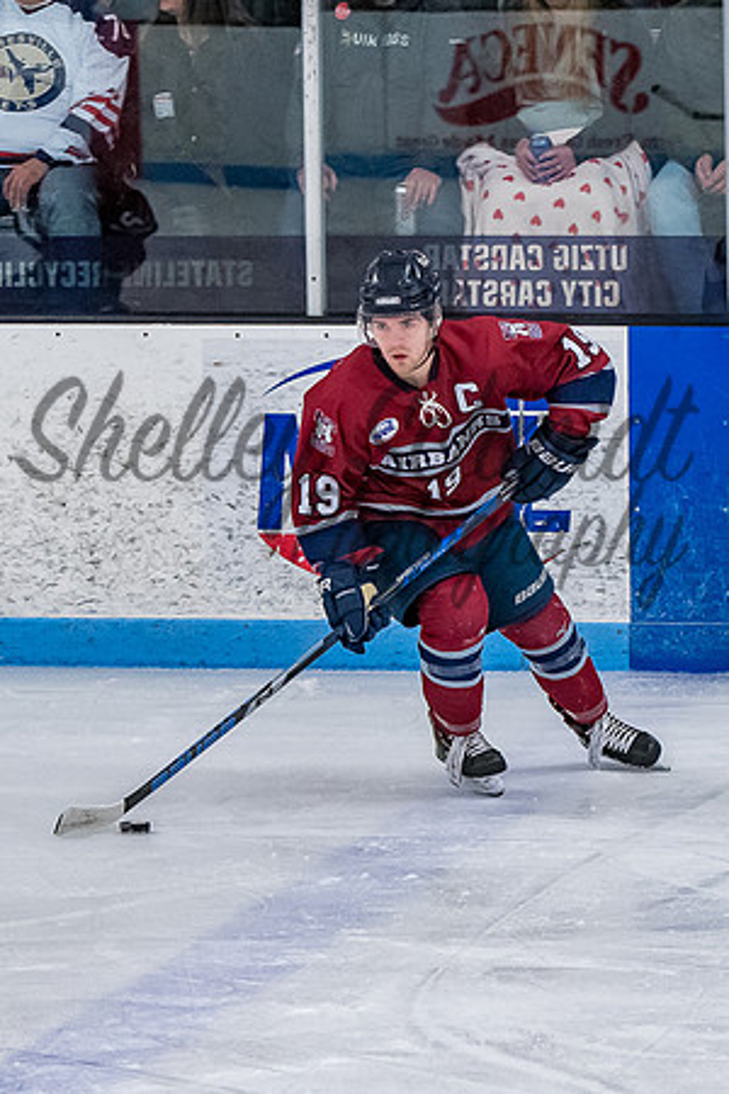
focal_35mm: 307
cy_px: 624
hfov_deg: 4.5
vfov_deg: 6.7
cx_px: 511
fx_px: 9318
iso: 2500
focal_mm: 110
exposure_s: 1/800
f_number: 3.5
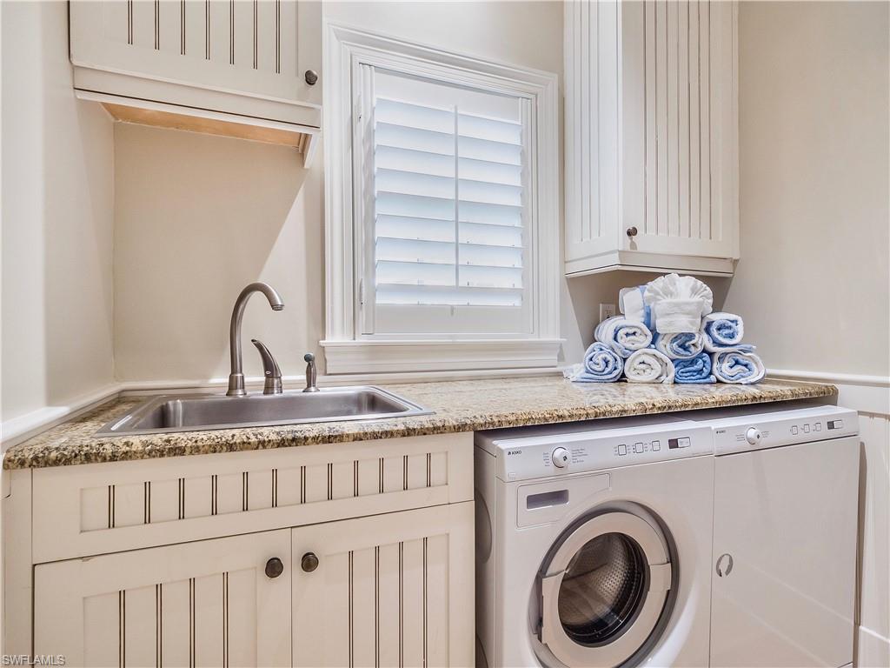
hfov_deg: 87.8
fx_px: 463
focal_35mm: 18
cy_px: 334
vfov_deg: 71.6
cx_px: 445
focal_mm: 9
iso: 200
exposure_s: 1/4
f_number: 7.1
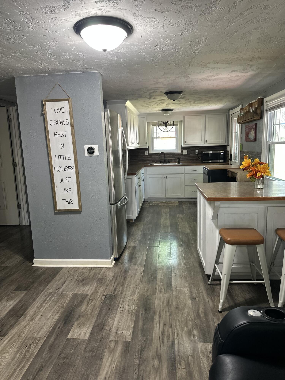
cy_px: 190
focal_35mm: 24
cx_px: 142
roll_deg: +1.3
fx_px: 263
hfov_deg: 56.8
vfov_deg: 71.6
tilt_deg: -9.1
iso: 200
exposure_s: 1/60
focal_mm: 6.86
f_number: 1.78
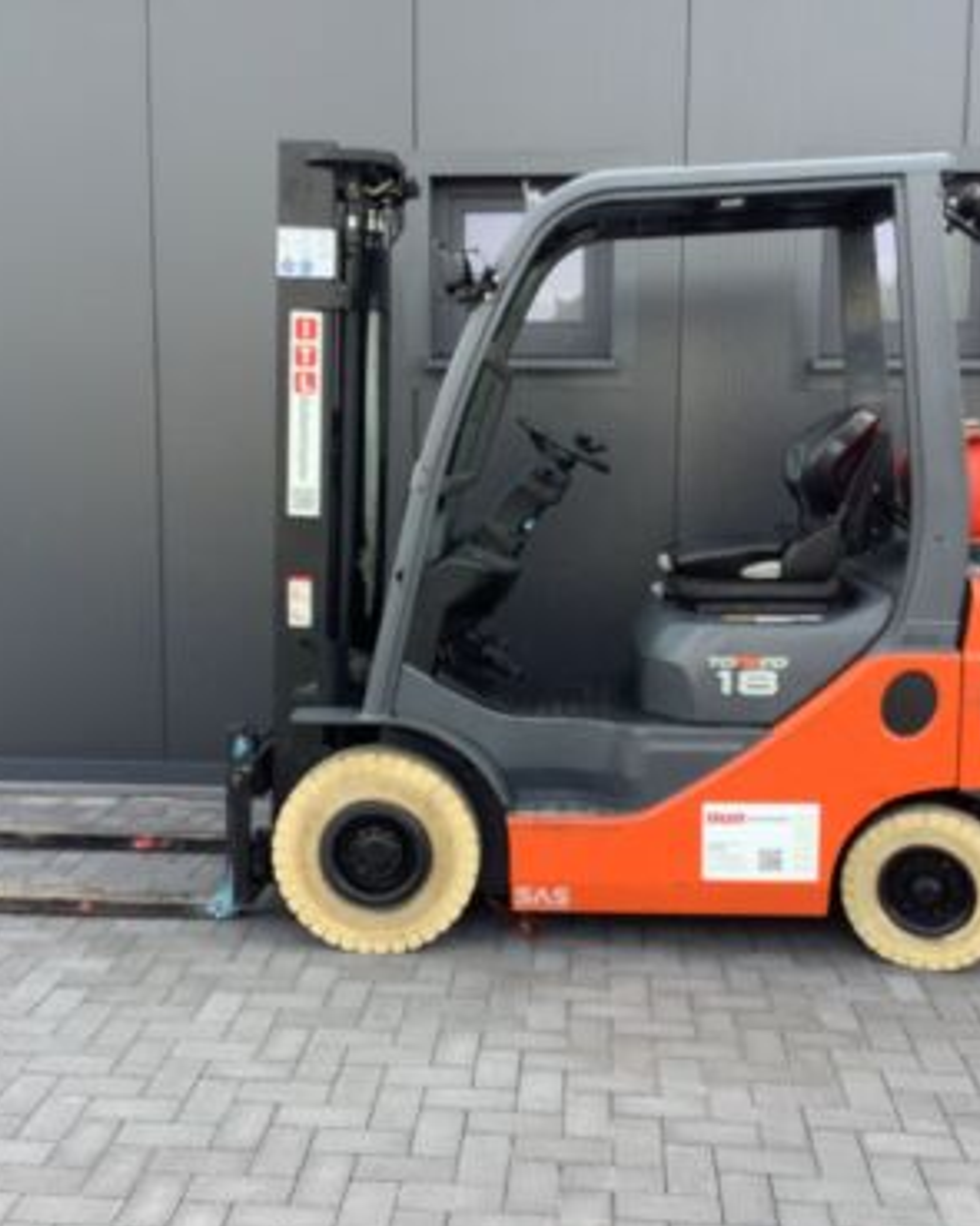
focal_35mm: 41
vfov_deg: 44.8
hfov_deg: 36.5
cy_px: 620
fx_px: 1487
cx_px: 488
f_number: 2.4
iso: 25
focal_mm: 3.3
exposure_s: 1/120
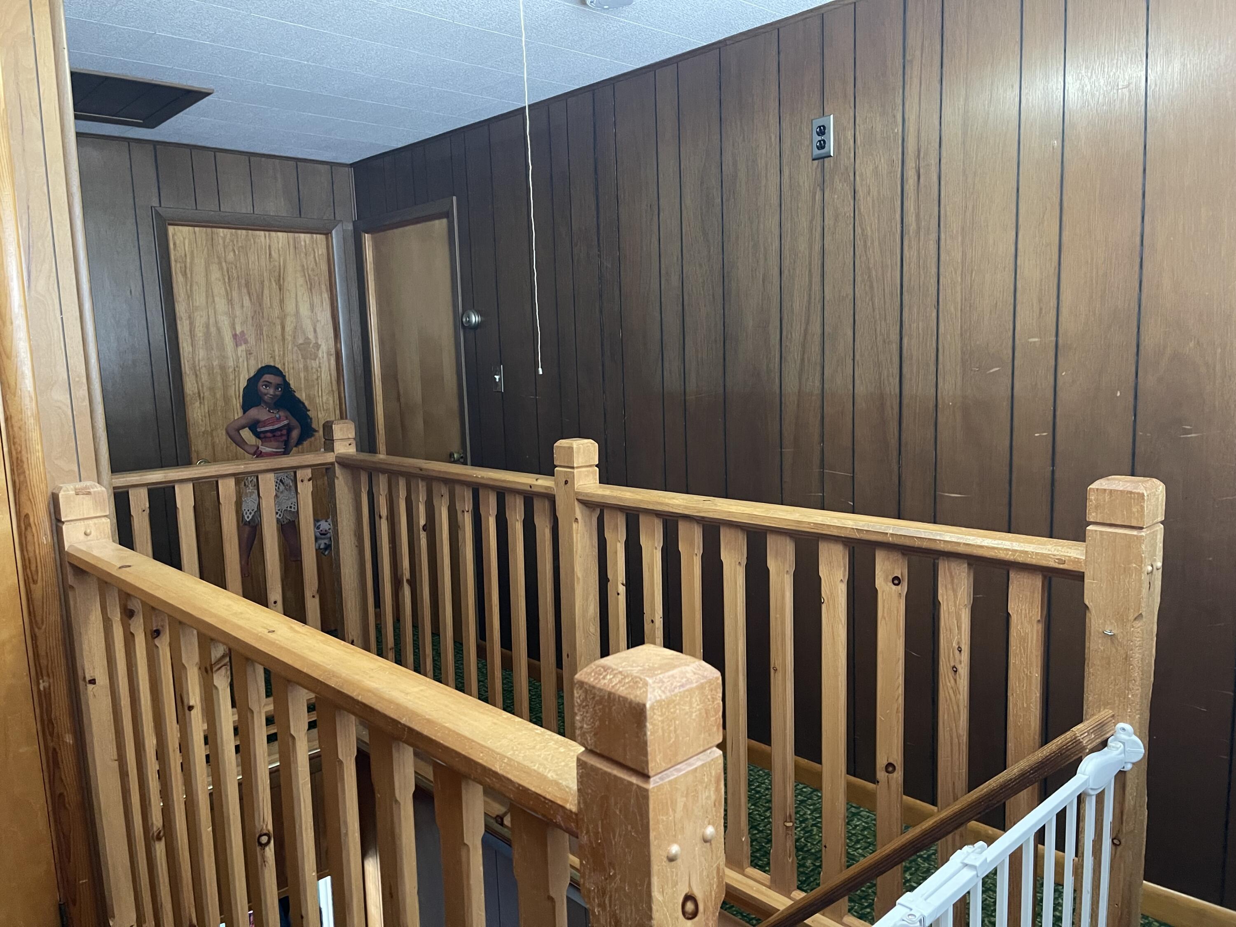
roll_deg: +1.7
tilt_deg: -8.0
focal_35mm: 25
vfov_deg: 54.9
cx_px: 618
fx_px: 893
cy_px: 464
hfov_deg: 69.4
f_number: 1.6
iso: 500
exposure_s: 1/30
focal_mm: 5.1
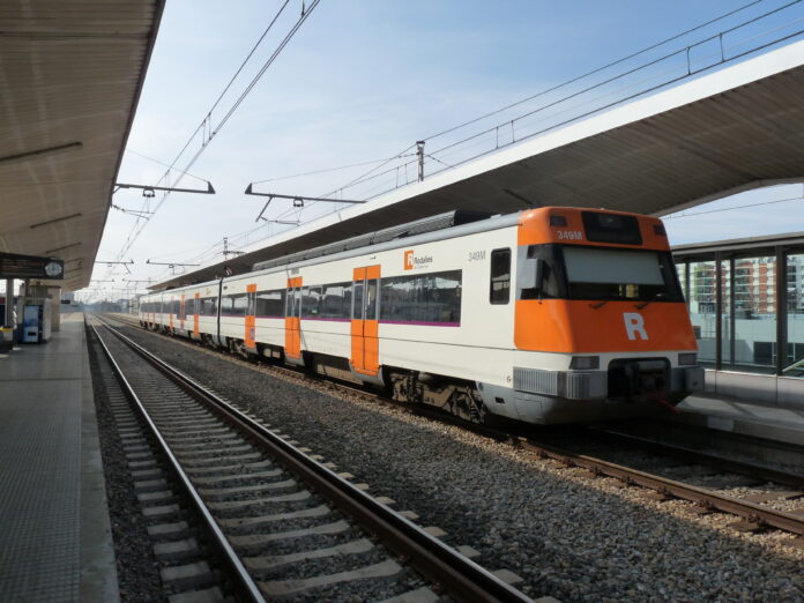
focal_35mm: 27
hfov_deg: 65.3
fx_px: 627
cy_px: 302
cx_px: 402
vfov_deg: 51.4
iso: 160
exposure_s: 1/400
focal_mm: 4.8
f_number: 6.3
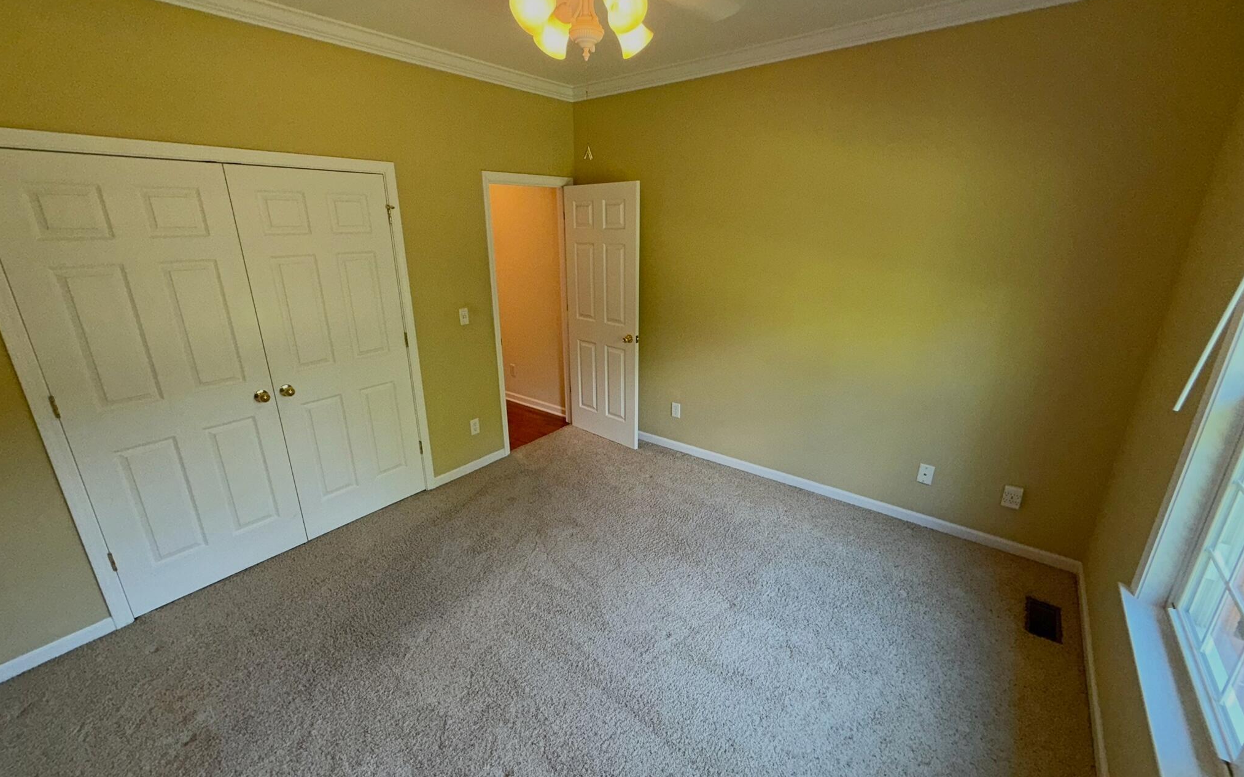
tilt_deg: -18.1
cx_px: 616
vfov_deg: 74.8
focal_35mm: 15
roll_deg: -0.6
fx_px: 509
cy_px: 385
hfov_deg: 101.5
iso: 125
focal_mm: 2.22
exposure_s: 1/60
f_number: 2.2
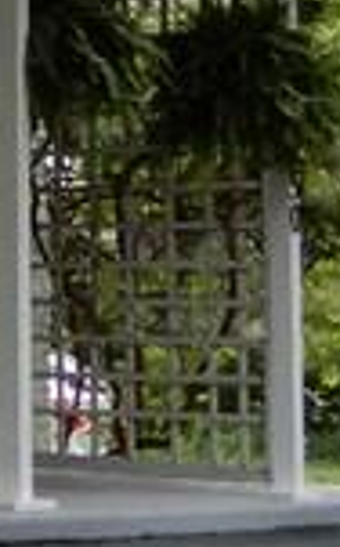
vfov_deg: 12.1
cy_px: 116
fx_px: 2572
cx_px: -1027
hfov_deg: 6.2
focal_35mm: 173
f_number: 3.4
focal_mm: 4.3
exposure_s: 1/30
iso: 125
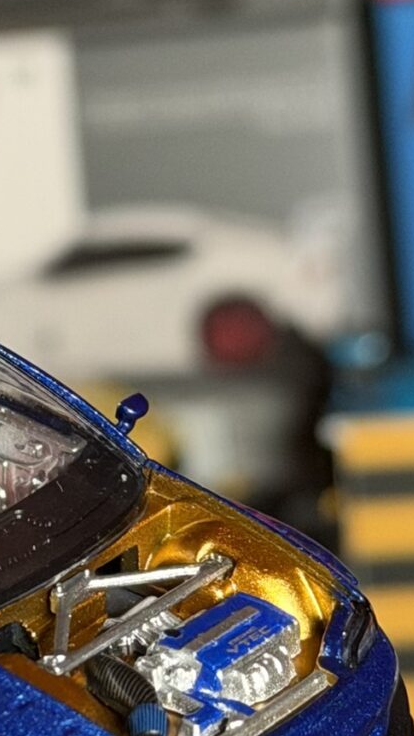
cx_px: -30
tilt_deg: -3.0
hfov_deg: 6.6
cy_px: 353
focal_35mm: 182
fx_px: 3552
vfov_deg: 11.8
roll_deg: +5.5
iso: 250
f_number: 1.78
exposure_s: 1/40
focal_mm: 6.76
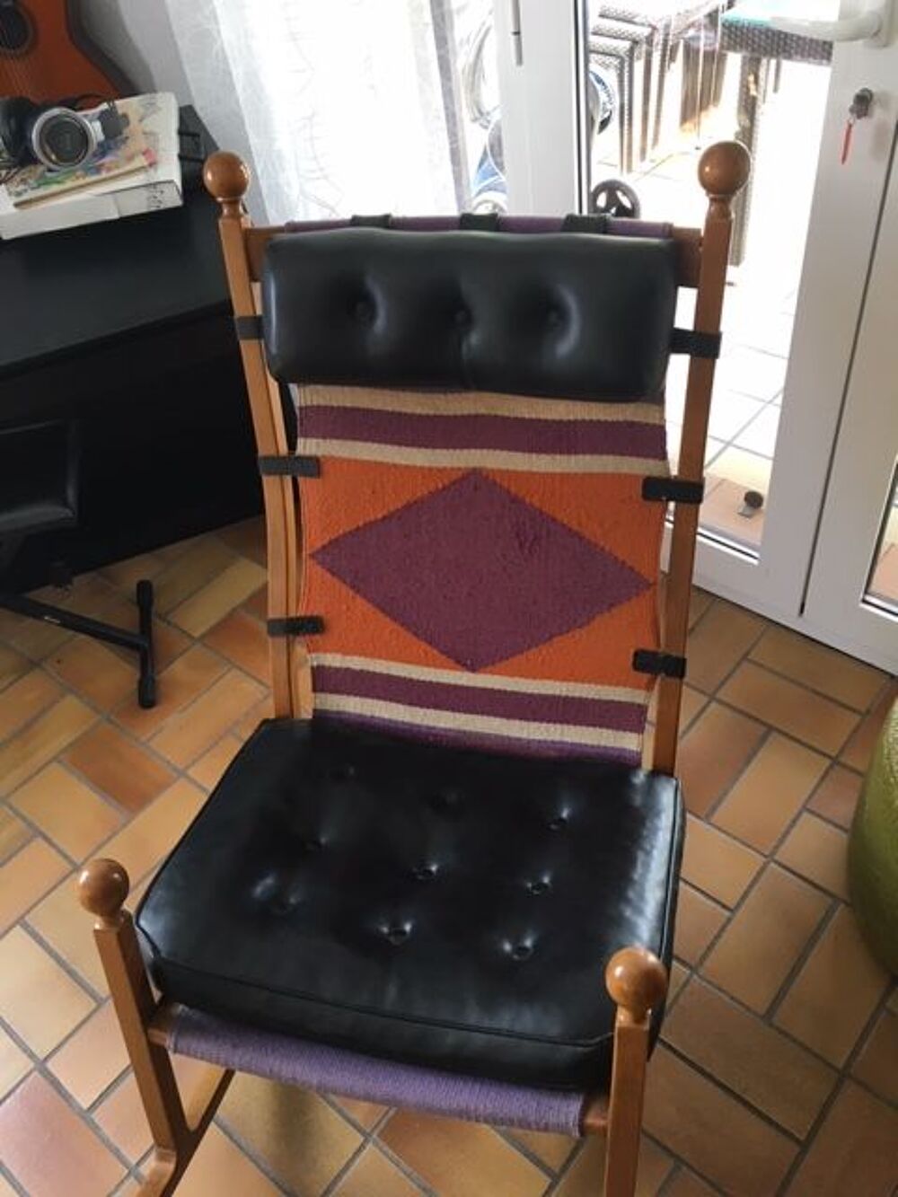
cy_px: 598
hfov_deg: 48.2
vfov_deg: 61.7
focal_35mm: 29
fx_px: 1003
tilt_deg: -46.6
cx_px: 449
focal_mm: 4.15
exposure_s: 1/33
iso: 50
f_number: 2.2
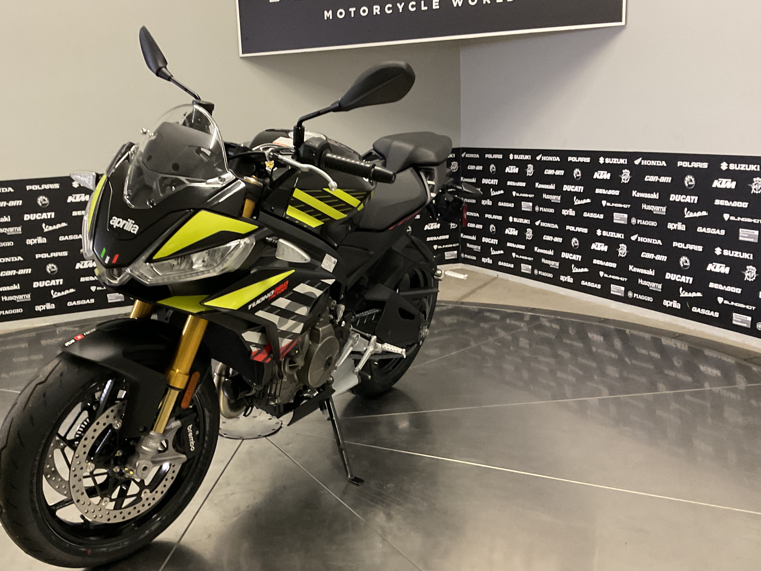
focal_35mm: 38
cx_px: 299
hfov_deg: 48.6
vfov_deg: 37.7
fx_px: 835
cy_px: 319
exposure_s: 1/40
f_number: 1.8
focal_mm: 3
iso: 200
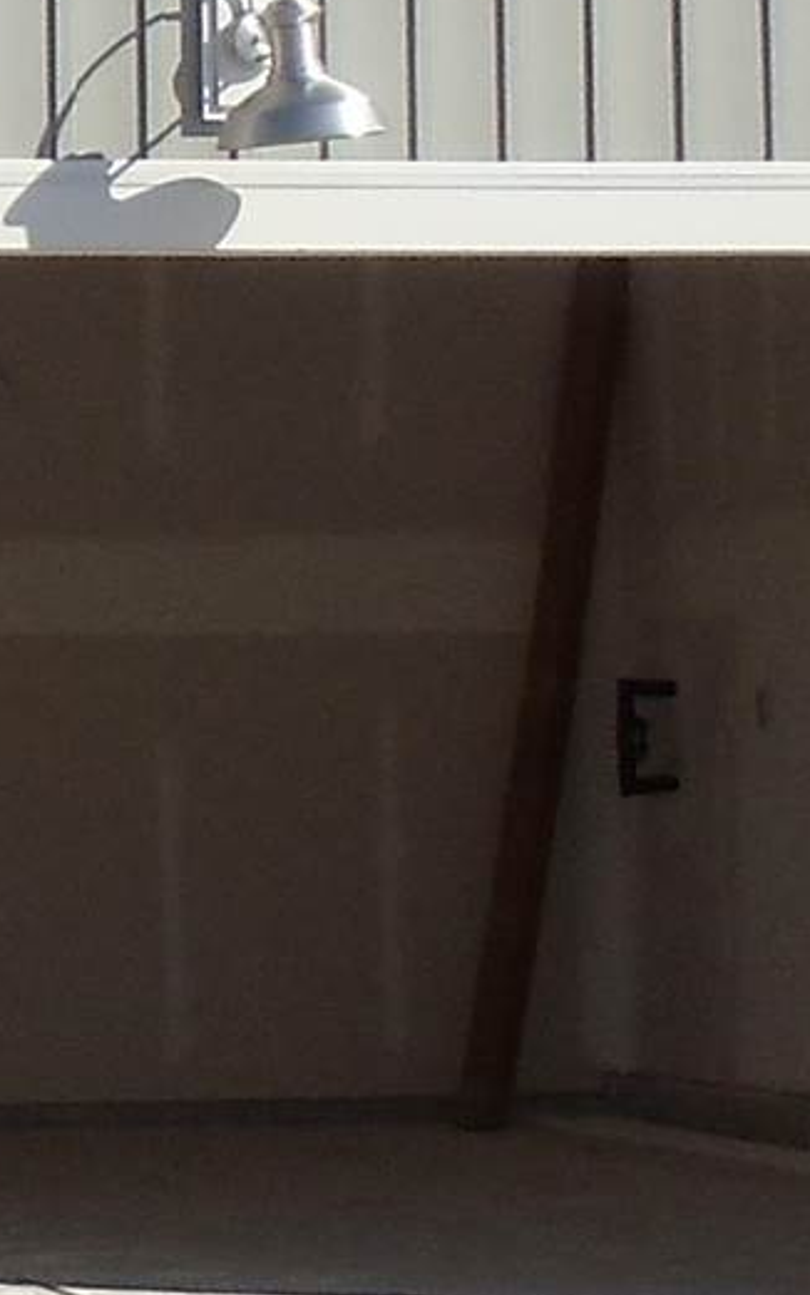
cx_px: -1193
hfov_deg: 4.7
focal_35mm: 275
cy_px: 122
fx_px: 9705
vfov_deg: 7.6
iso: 100
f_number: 7.1
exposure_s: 1/500
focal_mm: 6
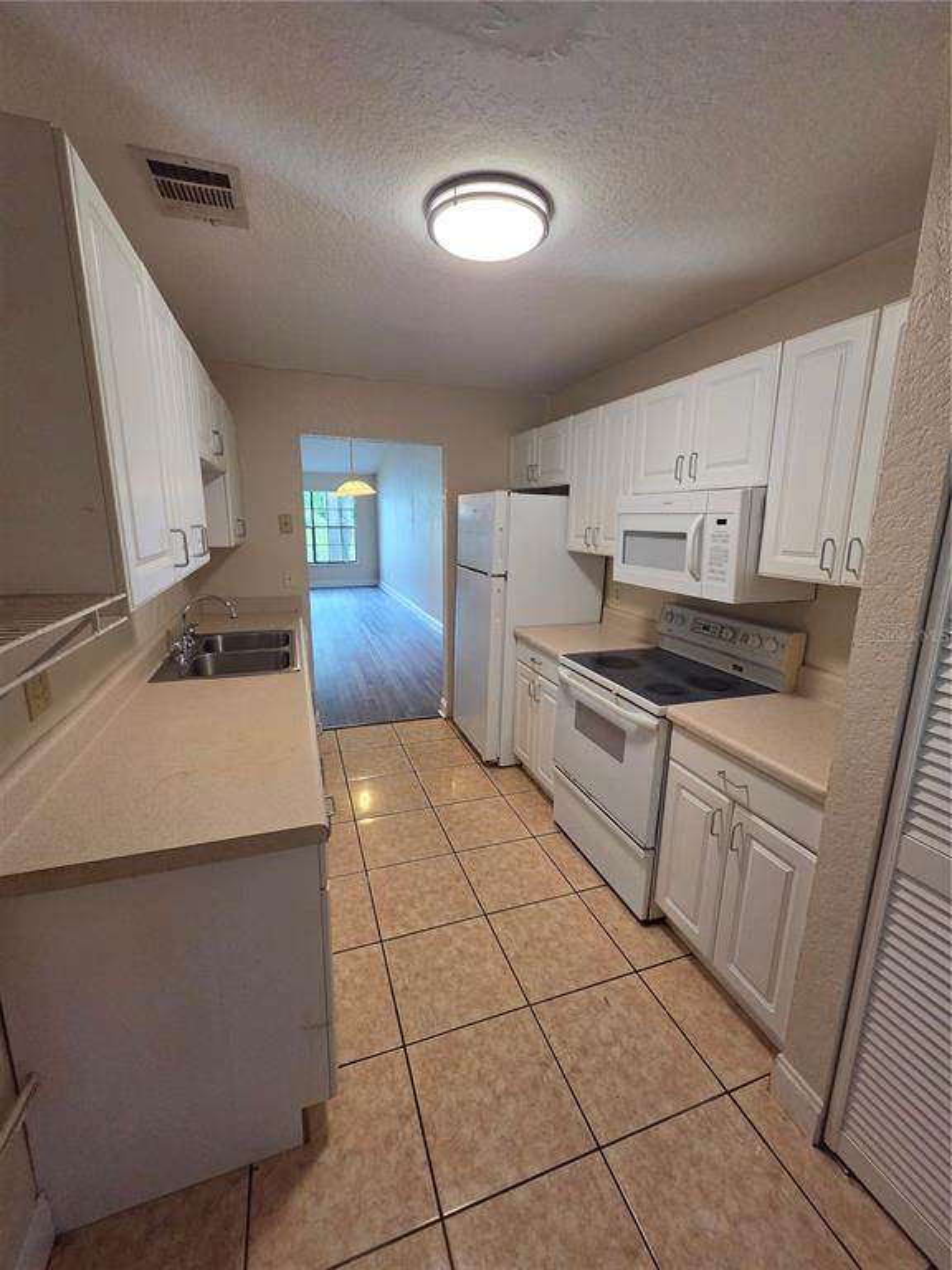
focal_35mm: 13
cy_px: 635
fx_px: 477
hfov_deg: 89.9
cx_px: 476
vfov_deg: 106.2
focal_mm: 2.2
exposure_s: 1/120
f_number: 2.2
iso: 400
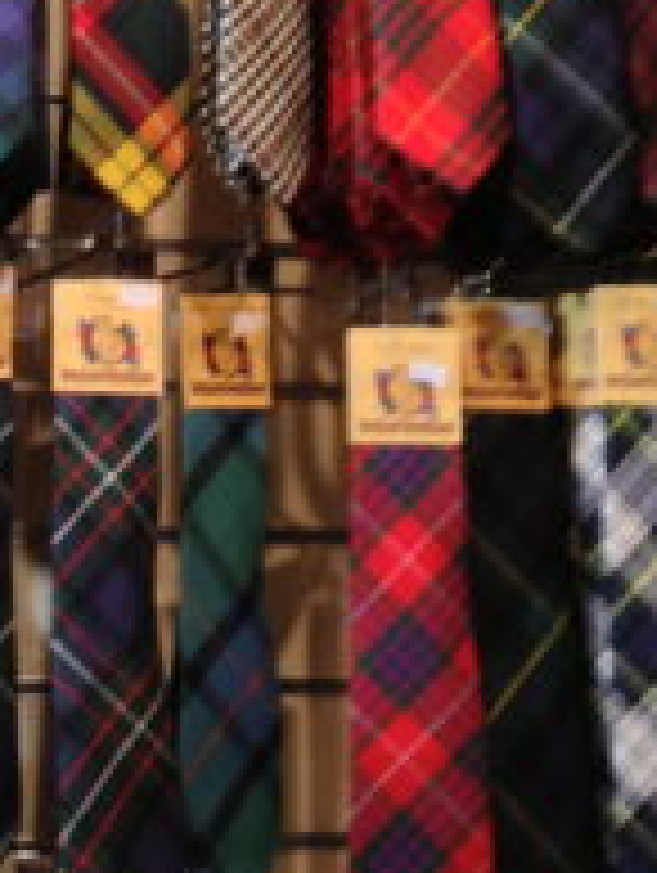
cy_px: 52
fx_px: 2424
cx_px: 86
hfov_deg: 15.3
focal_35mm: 96
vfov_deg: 19.9
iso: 125
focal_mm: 4.28
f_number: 2.4
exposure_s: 1/20
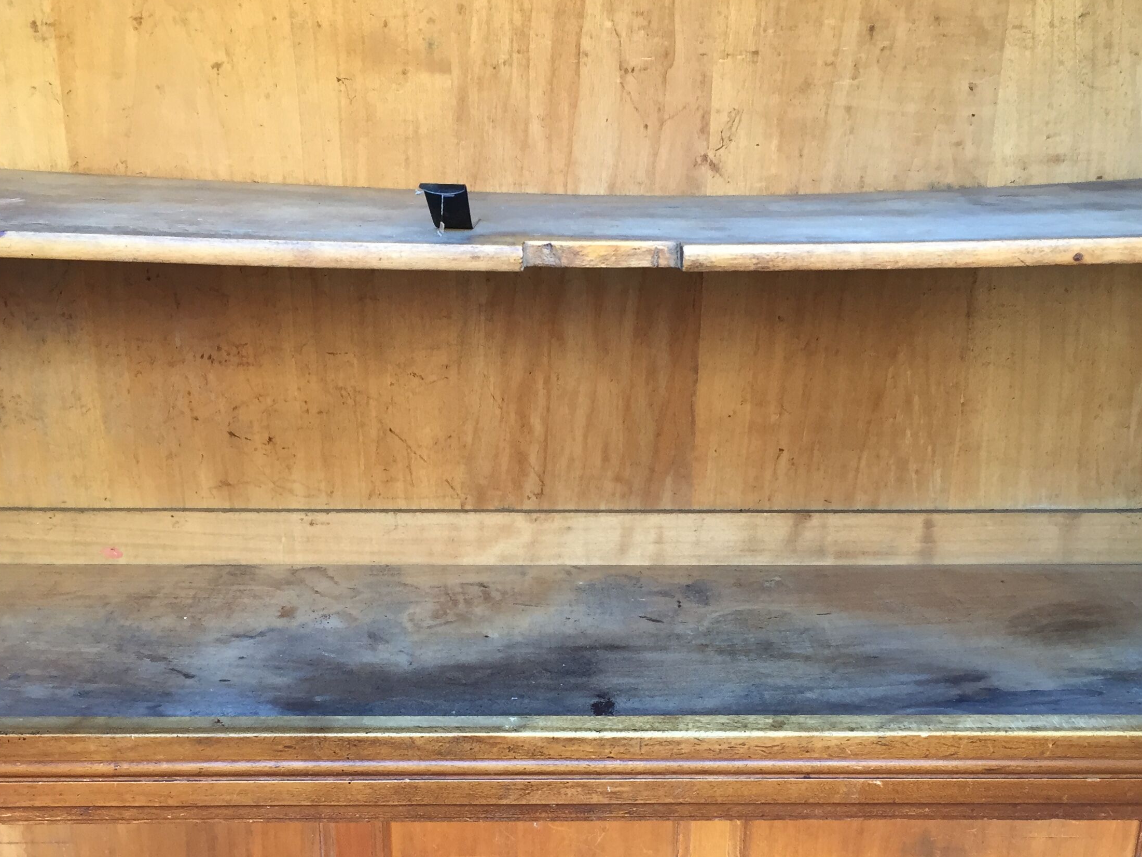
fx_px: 1419
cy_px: 613
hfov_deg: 43.8
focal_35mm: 43
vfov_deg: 33.1
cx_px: 557
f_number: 2.2
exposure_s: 1/33
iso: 32
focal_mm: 4.15
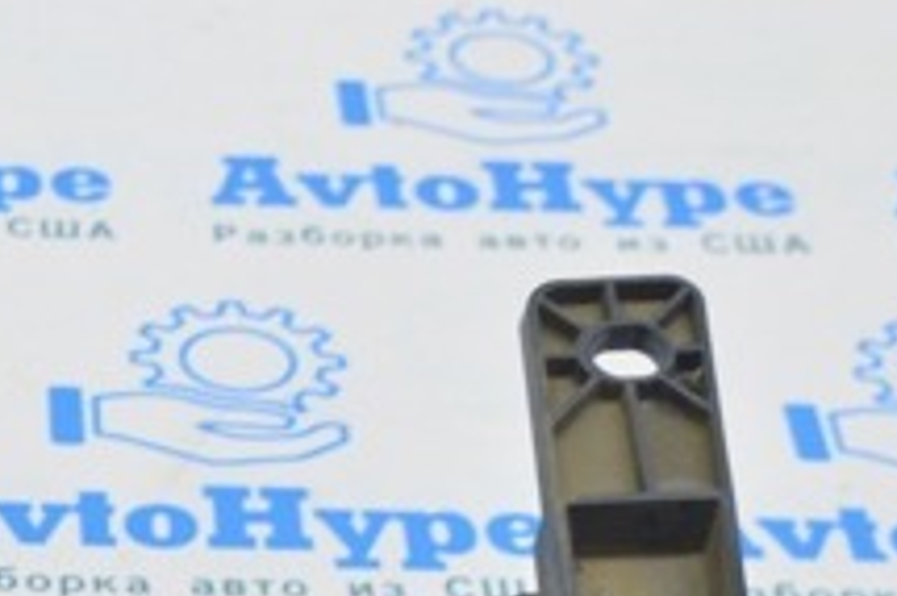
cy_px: 848
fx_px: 3896
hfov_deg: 12.9
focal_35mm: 156
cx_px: -121
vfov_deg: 8.6
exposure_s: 1/20
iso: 400
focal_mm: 35
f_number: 5.6
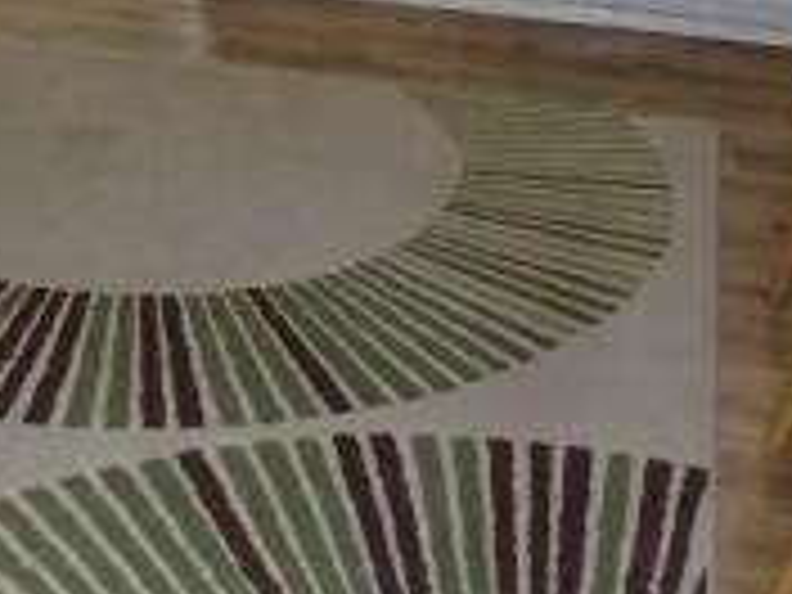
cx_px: 196
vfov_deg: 18.4
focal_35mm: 76
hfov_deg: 25.3
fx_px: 1739
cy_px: -106
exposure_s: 1/30
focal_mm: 4
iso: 200
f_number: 3.1
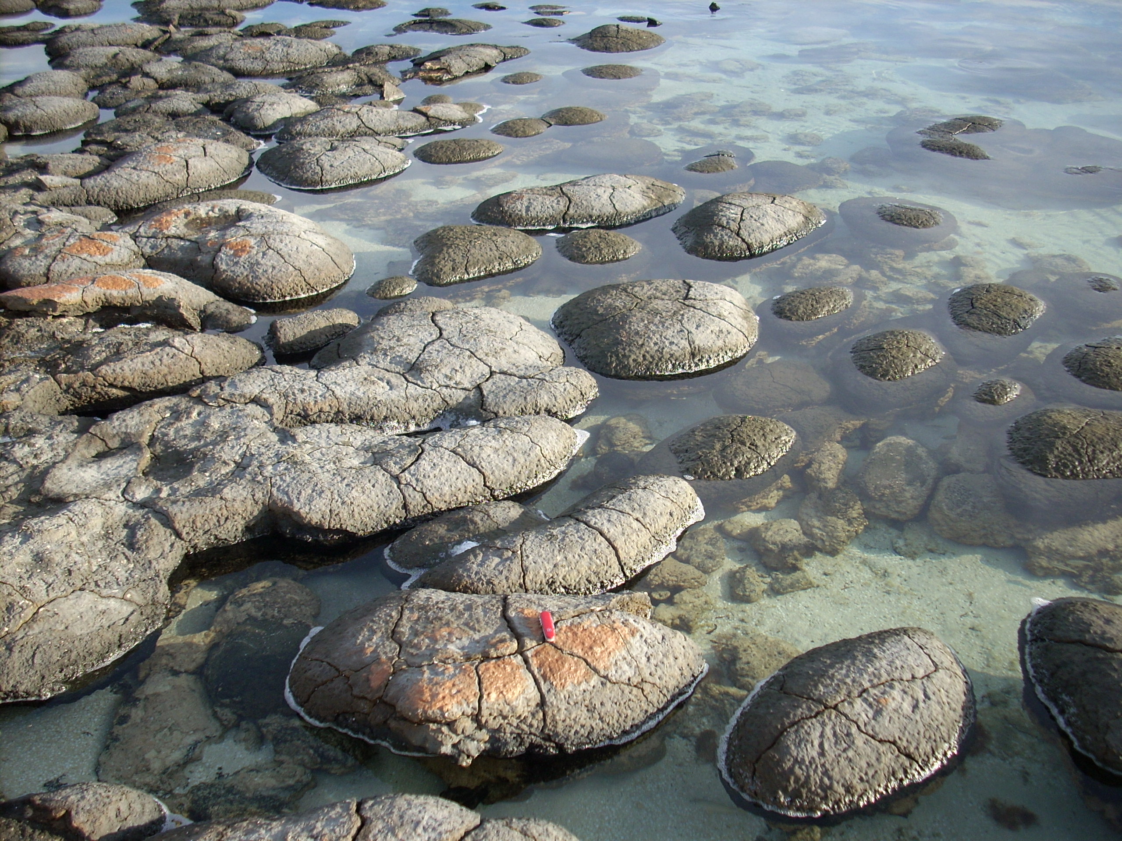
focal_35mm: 37
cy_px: 420
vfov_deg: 38.7
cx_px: 561
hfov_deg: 50.1
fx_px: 1199
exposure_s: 1/239
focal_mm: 6.2
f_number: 2.8
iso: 64
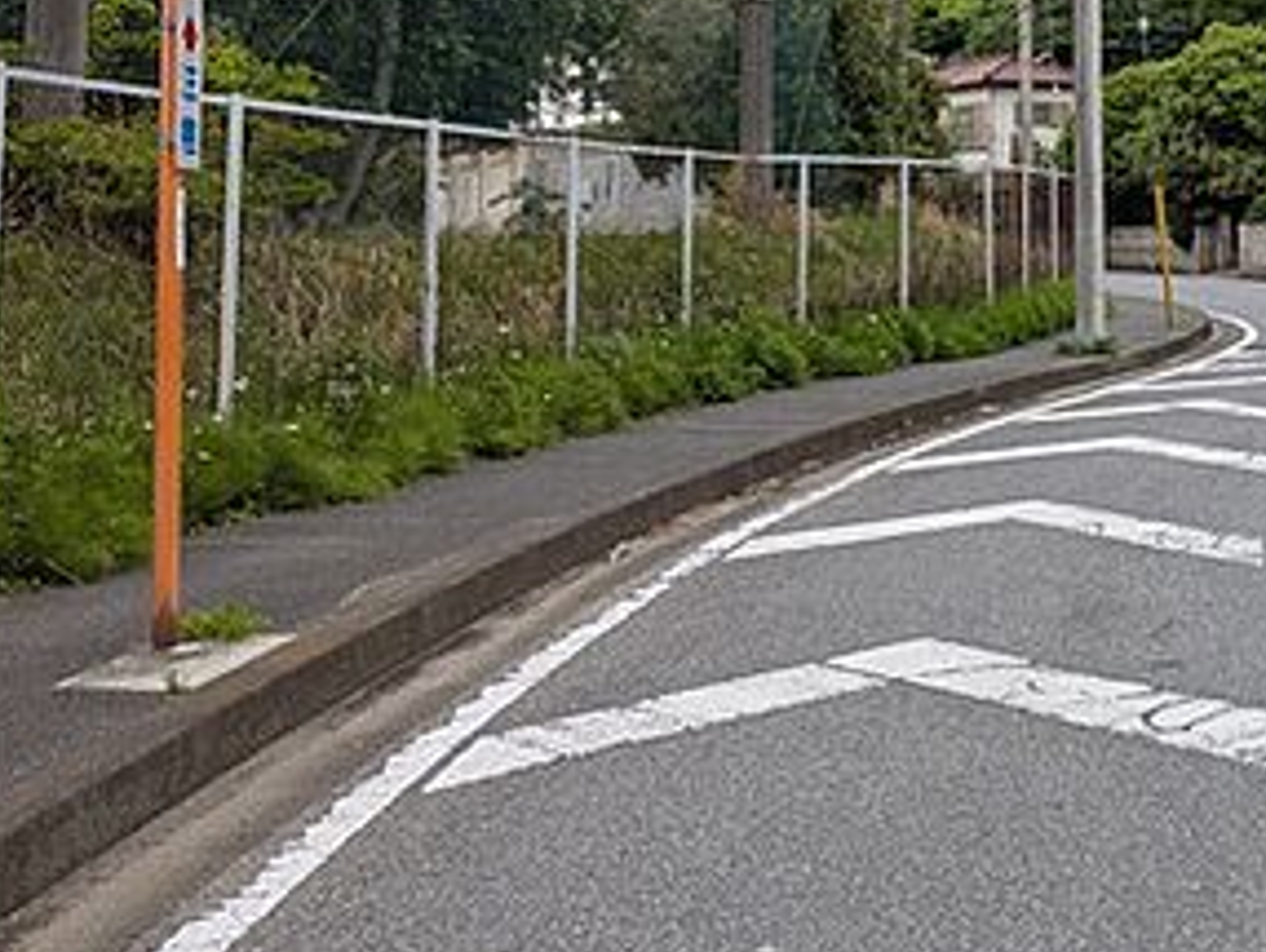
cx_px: 1173
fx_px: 1903
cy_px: 60
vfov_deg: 26.9
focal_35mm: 52
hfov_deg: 34.4
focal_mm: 4.53
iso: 30
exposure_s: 1/266
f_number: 1.7
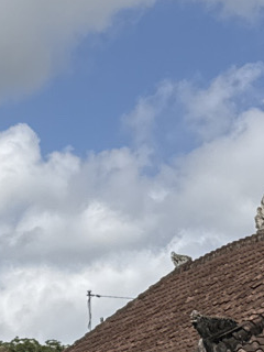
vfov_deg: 13.0
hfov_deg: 9.5
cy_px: 331
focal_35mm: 150
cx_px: -197
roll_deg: -0.1
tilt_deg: +6.6
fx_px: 1525
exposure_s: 1/7092
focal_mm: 6.76
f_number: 1.78
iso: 80
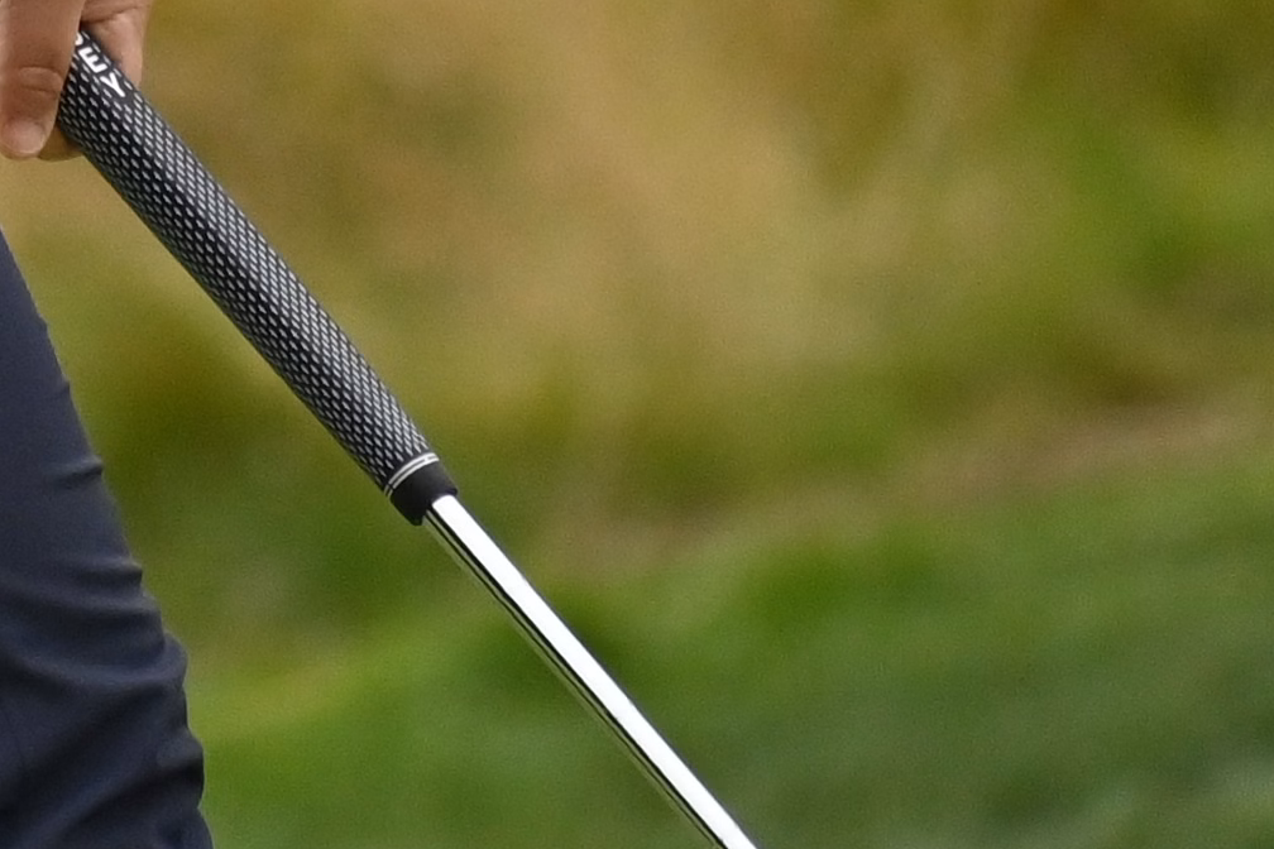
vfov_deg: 0.7
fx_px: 73320
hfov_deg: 1.0
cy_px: -1081
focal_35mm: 2072
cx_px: -404
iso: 1000
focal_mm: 250
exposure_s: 1/4000
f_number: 6.3
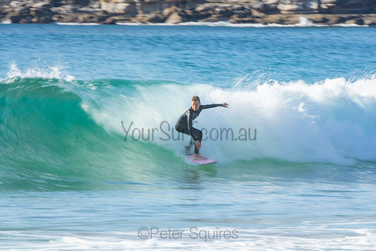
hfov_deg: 3.4
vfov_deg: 2.3
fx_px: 6268
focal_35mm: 600
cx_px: 188
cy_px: 126
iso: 100
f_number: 18
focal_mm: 400
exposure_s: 1/30
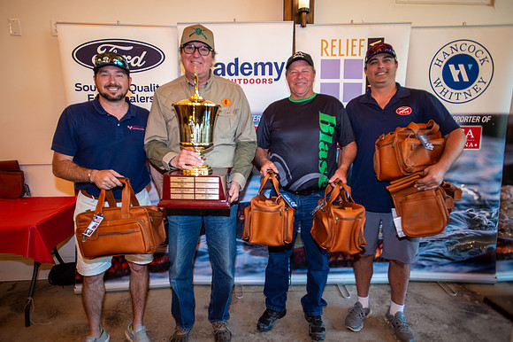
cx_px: 256
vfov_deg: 57.2
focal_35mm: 22
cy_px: 171
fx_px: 313
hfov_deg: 78.6
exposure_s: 1/60
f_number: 2.8
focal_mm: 22
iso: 800
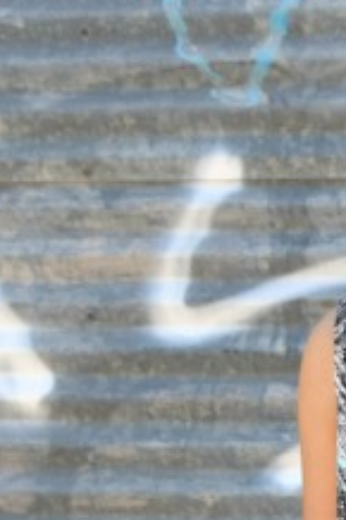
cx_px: 737
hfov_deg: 4.8
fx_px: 4057
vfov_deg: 7.2
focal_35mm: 281
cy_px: 785
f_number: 4.2
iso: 200
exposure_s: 1/320
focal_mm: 34
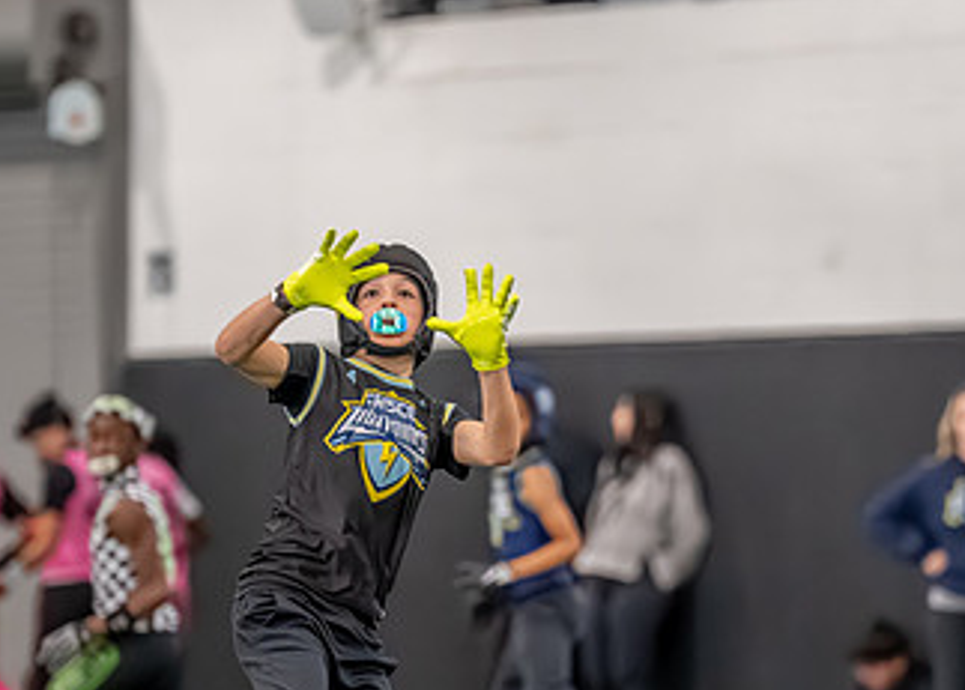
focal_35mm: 371
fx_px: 10172
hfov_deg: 5.4
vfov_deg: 3.9
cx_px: 413
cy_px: 515
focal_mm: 165
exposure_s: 1/1000
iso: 6400
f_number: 2.8
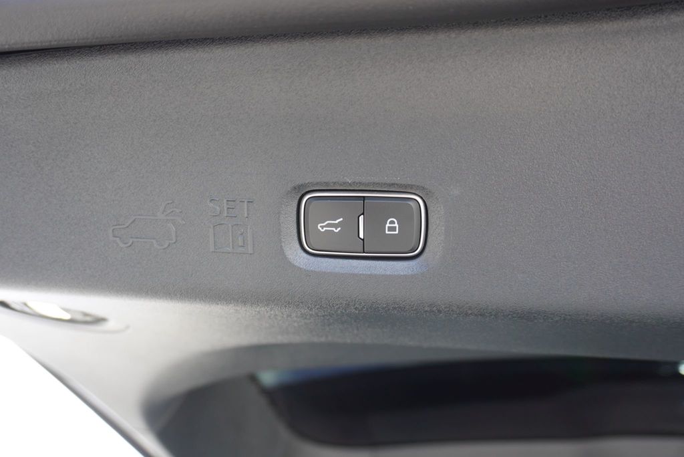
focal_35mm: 34
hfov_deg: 55.1
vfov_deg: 38.4
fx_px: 656
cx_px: 342
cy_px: 228
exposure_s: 1/60
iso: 200
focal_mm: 23
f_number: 4
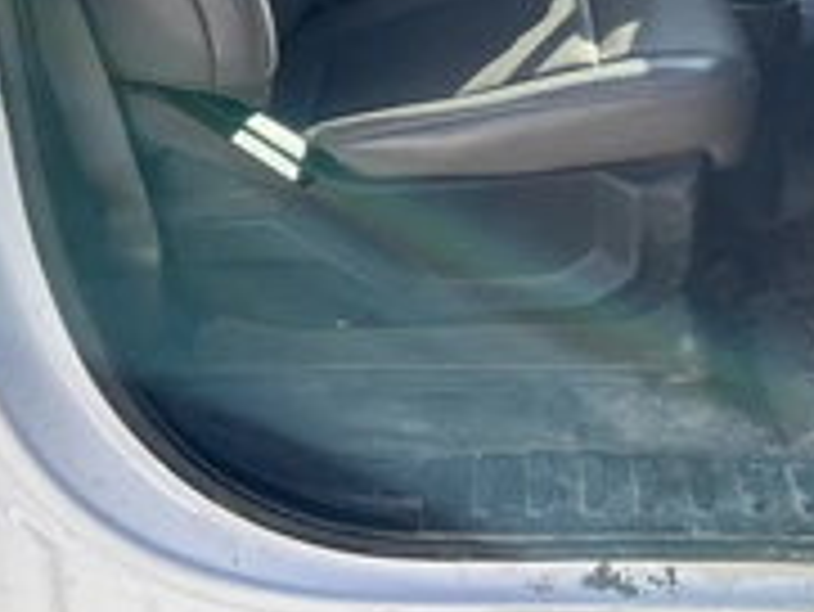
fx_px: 1506
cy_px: 90
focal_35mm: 64
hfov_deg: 30.0
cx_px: 553
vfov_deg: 22.5
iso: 25
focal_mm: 3
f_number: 1.8
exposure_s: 1/465
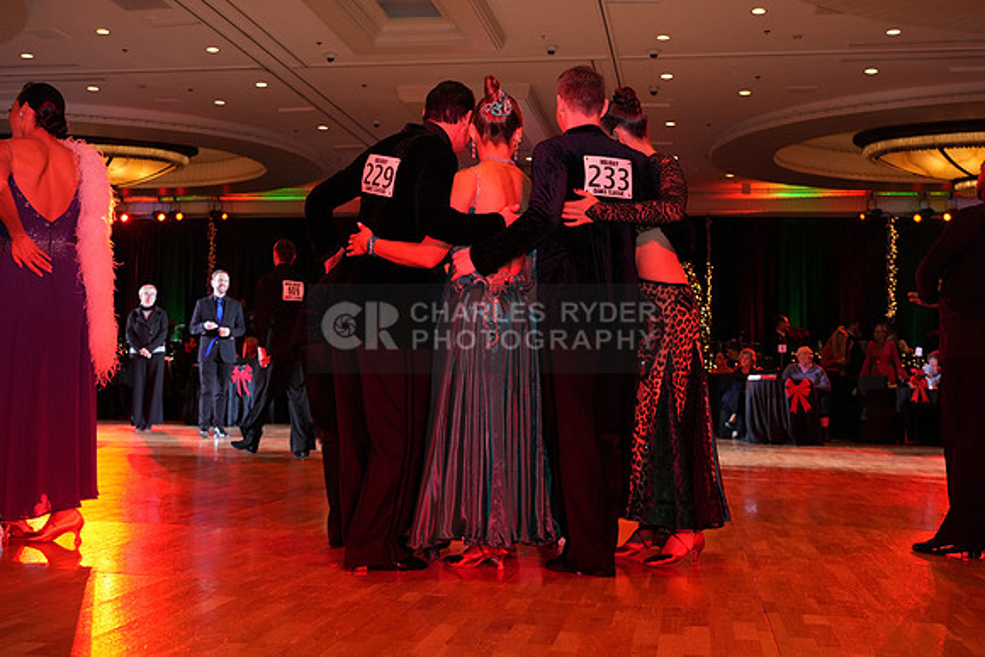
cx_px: 492
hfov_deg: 49.5
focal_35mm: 39
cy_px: 328
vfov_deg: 34.2
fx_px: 1067
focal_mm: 39
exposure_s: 1/200
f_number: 4.5
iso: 2500
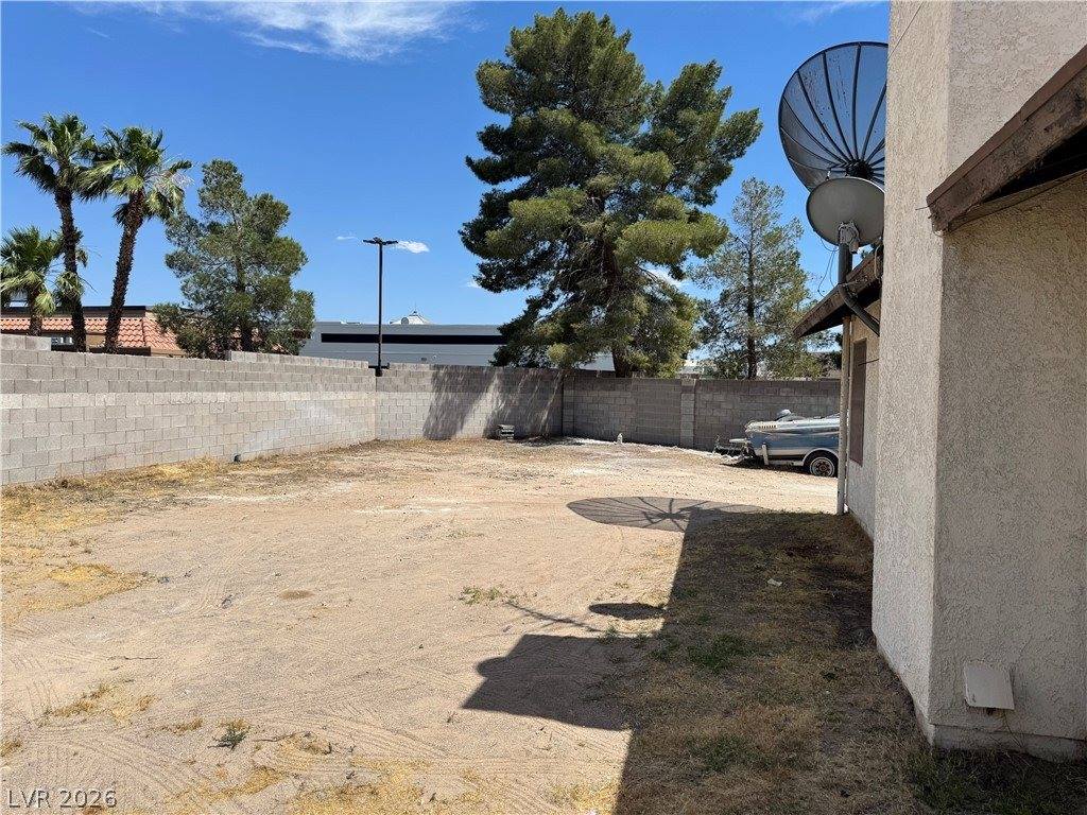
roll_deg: -0.9
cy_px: 408
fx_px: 754
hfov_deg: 71.6
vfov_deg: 56.8
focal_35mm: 24
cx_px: 544
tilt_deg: -1.8
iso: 80
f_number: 1.78
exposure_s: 1/7092
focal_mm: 6.76
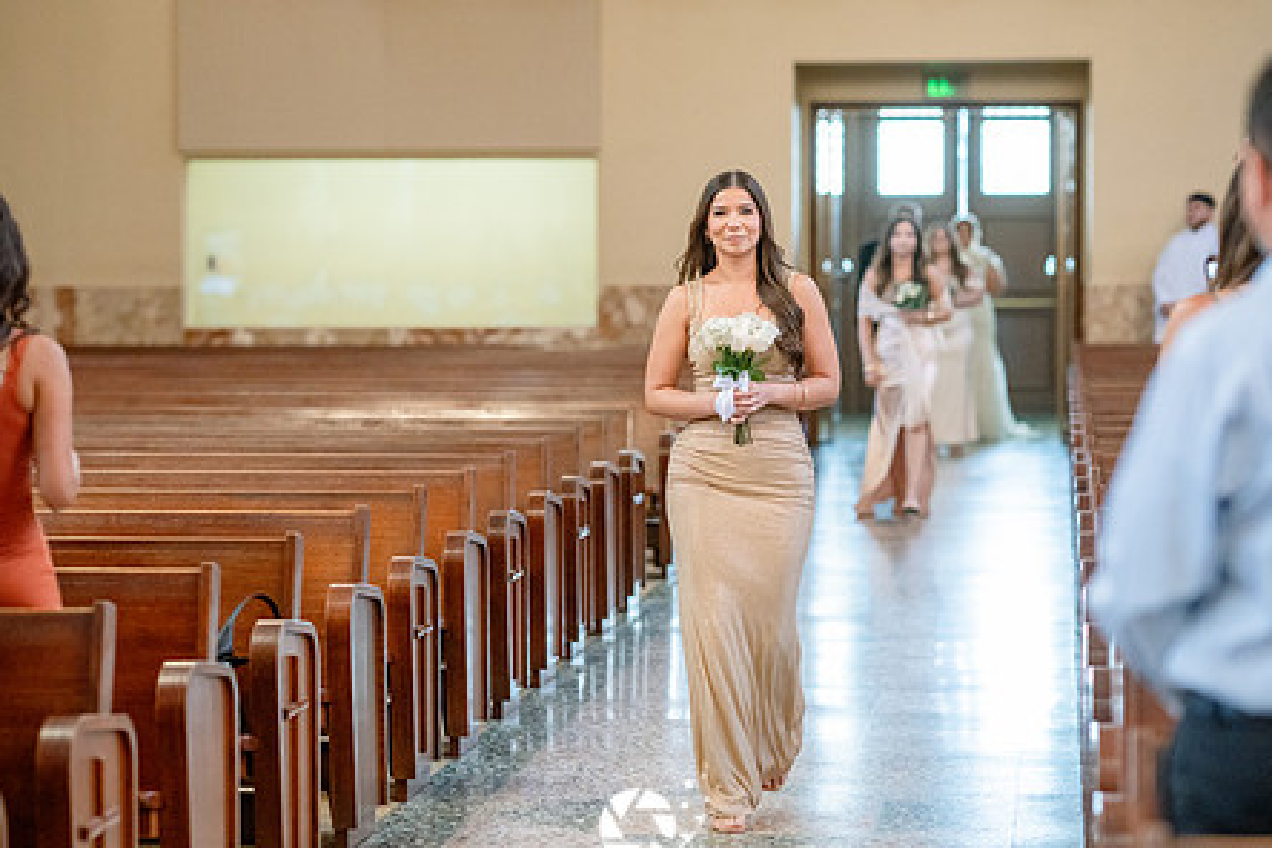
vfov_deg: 12.3
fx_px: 3922
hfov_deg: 18.4
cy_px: 440
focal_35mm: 111
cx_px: 642
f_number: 2
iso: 2000
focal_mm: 85
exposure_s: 1/125
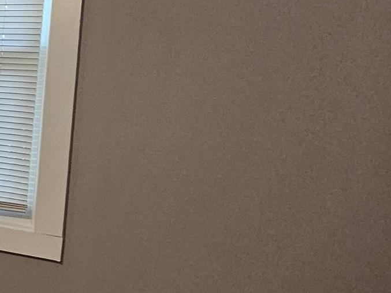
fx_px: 667
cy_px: 114
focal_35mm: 59
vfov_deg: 24.8
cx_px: -411
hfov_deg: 18.6
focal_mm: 2.2
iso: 250
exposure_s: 1/60
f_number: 2.2
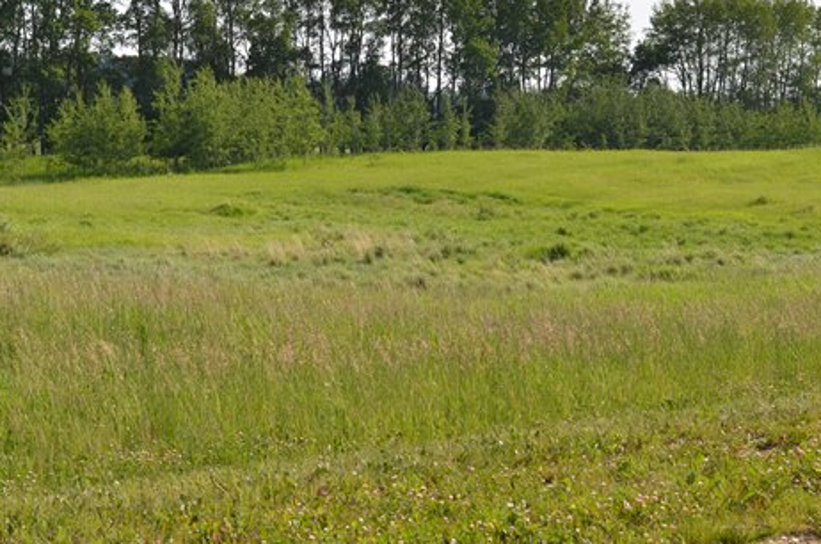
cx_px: 416
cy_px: 197
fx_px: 2230
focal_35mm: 98
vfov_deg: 13.9
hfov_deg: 20.9
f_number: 8
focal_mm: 50
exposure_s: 1/250
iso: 100
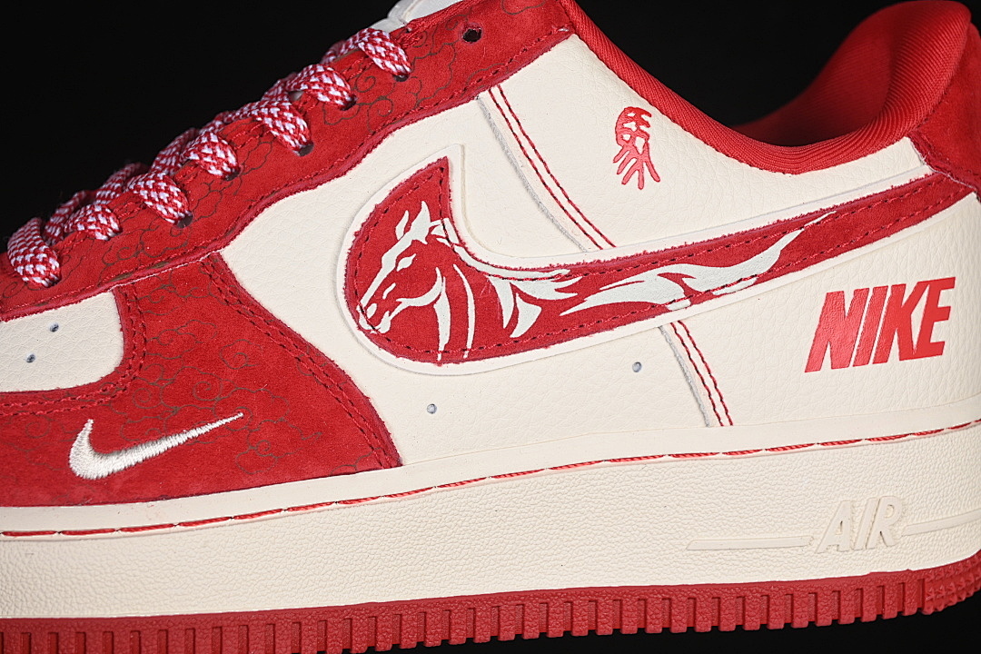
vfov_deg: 18.2
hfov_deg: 27.0
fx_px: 2044
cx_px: 490
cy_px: 327
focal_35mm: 75
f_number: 7.1
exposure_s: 1/80
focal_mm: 50
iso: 160
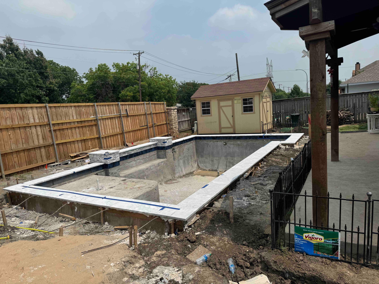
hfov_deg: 71.6
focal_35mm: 24
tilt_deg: -7.8
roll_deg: +2.0
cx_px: 190
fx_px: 263
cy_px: 142
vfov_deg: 56.8
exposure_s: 1/9009
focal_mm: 6.76
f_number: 1.78
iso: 80
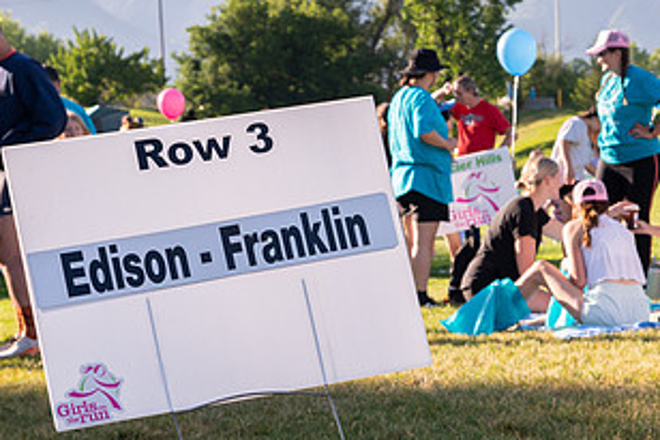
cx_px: 357
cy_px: 228
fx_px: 2510
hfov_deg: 15.0
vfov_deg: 10.0
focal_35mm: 137
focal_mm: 70
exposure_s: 1/400
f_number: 9
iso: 500
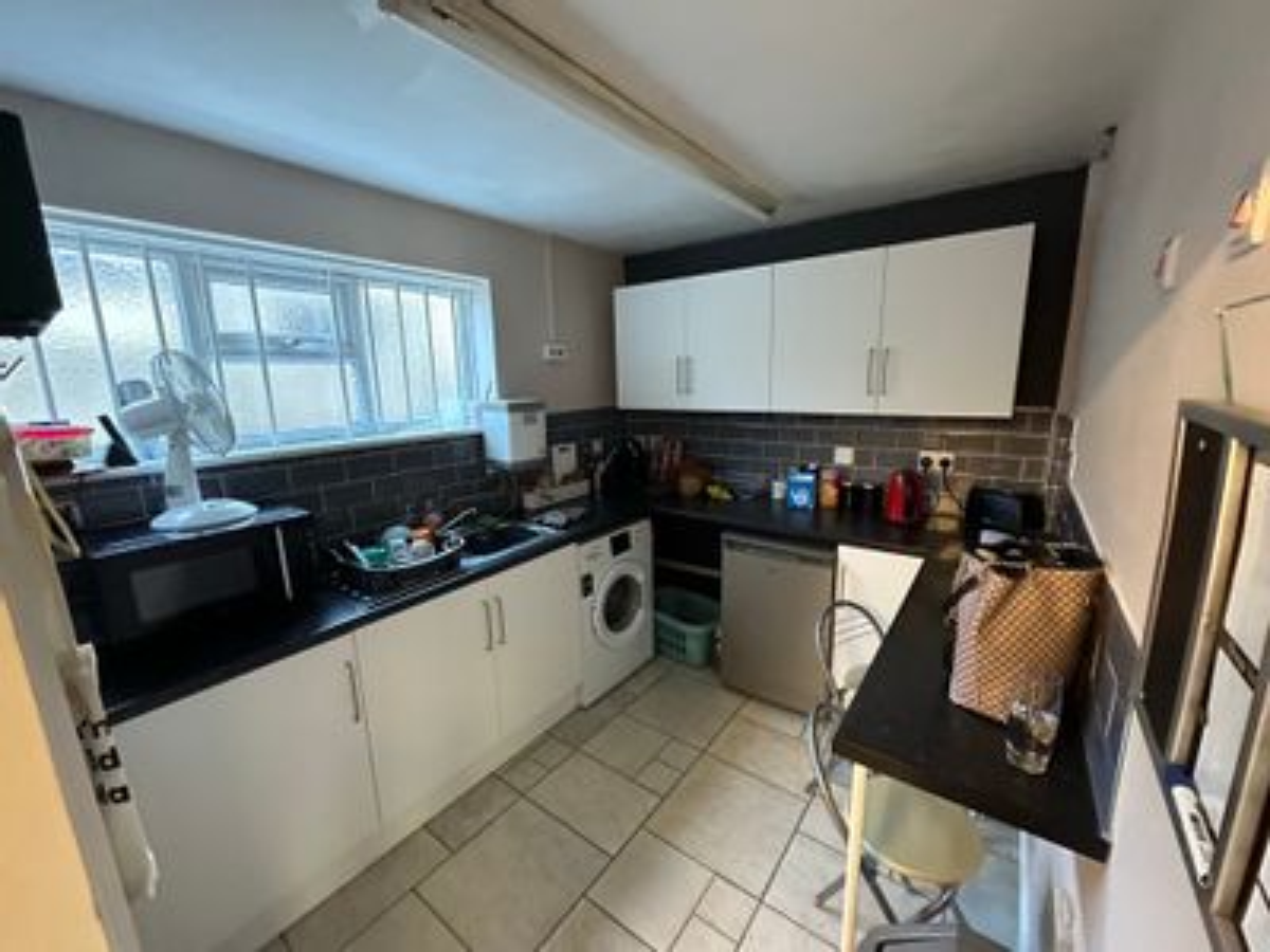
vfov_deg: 85.7
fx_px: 514
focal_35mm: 14
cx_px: 635
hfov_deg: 102.1
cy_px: 476
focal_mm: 2.22
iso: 1000
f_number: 2.2
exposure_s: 1/50
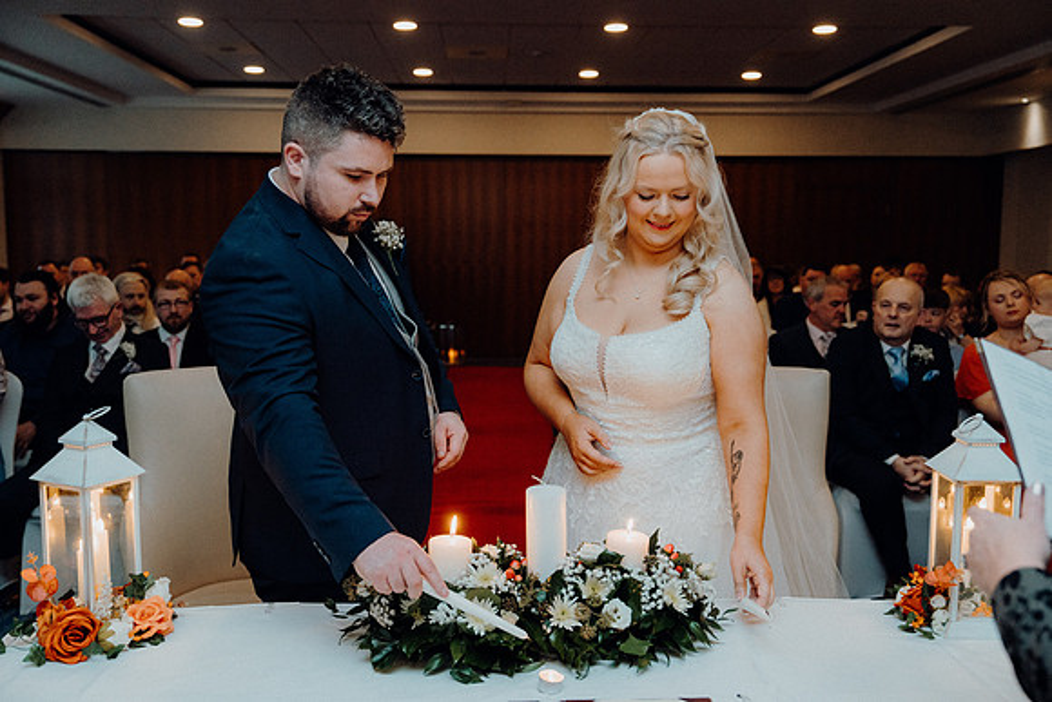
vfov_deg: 37.9
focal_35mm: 35
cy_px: 351
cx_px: 526
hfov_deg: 54.4
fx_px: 1023
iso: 2500
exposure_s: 1/160
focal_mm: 35
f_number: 3.5
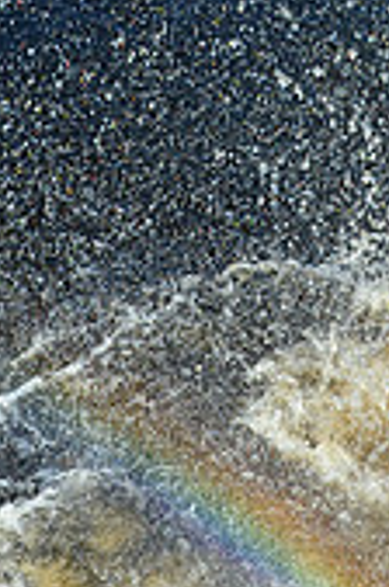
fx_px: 2343
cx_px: 386
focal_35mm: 144
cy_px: -118
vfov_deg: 13.9
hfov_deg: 9.4
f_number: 10
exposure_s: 1/400
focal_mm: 28
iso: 400
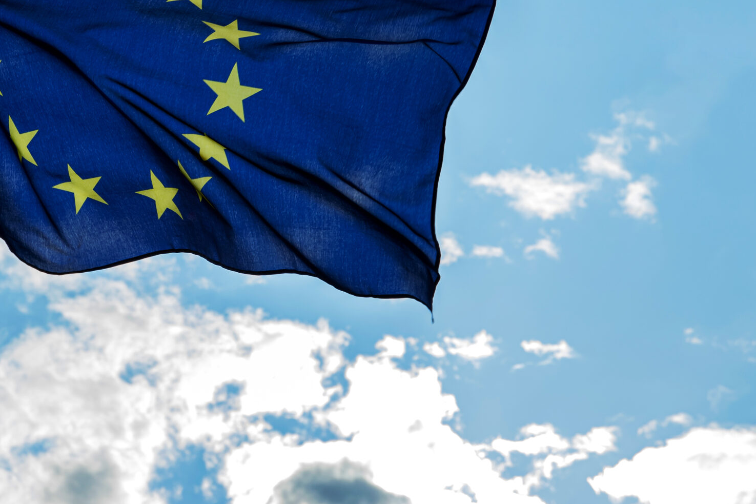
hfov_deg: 16.3
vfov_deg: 10.9
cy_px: 96
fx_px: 2625
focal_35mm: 125
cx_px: 131
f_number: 7.1
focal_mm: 48
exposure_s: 1/400
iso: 100
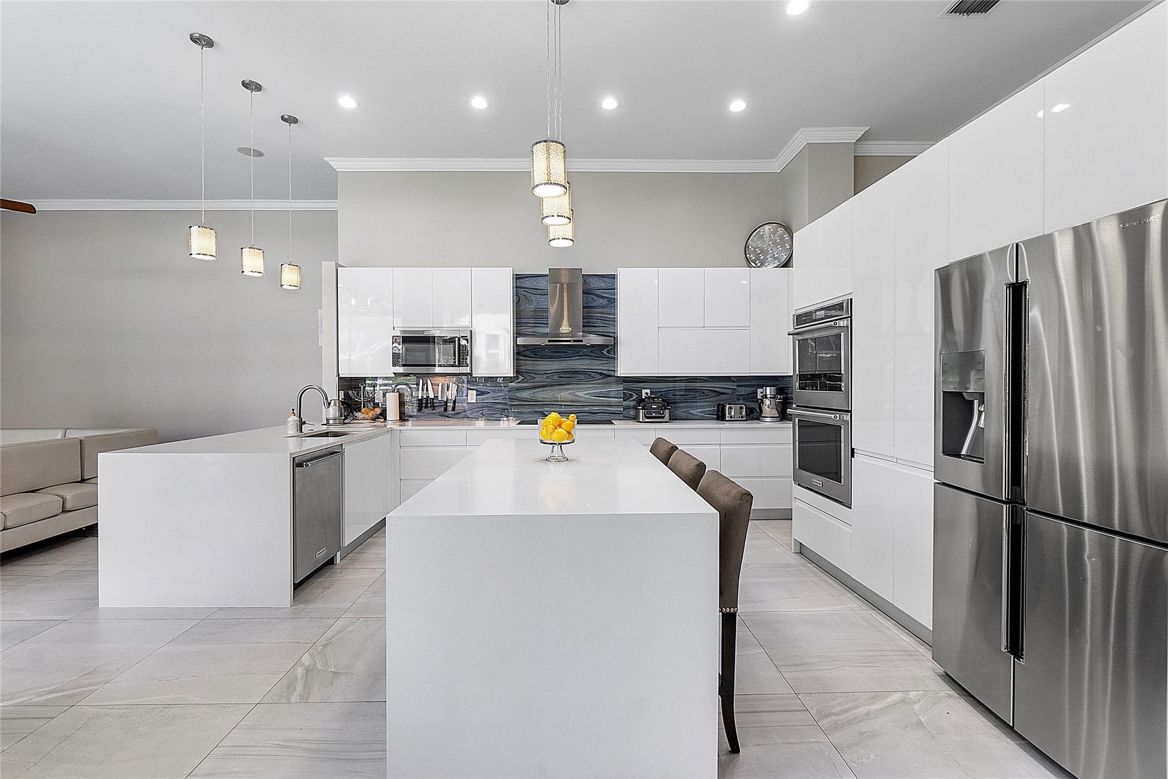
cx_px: 584
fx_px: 487
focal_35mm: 15
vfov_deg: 77.3
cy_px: 390
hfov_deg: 100.4
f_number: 8
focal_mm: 10
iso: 250
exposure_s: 1/15
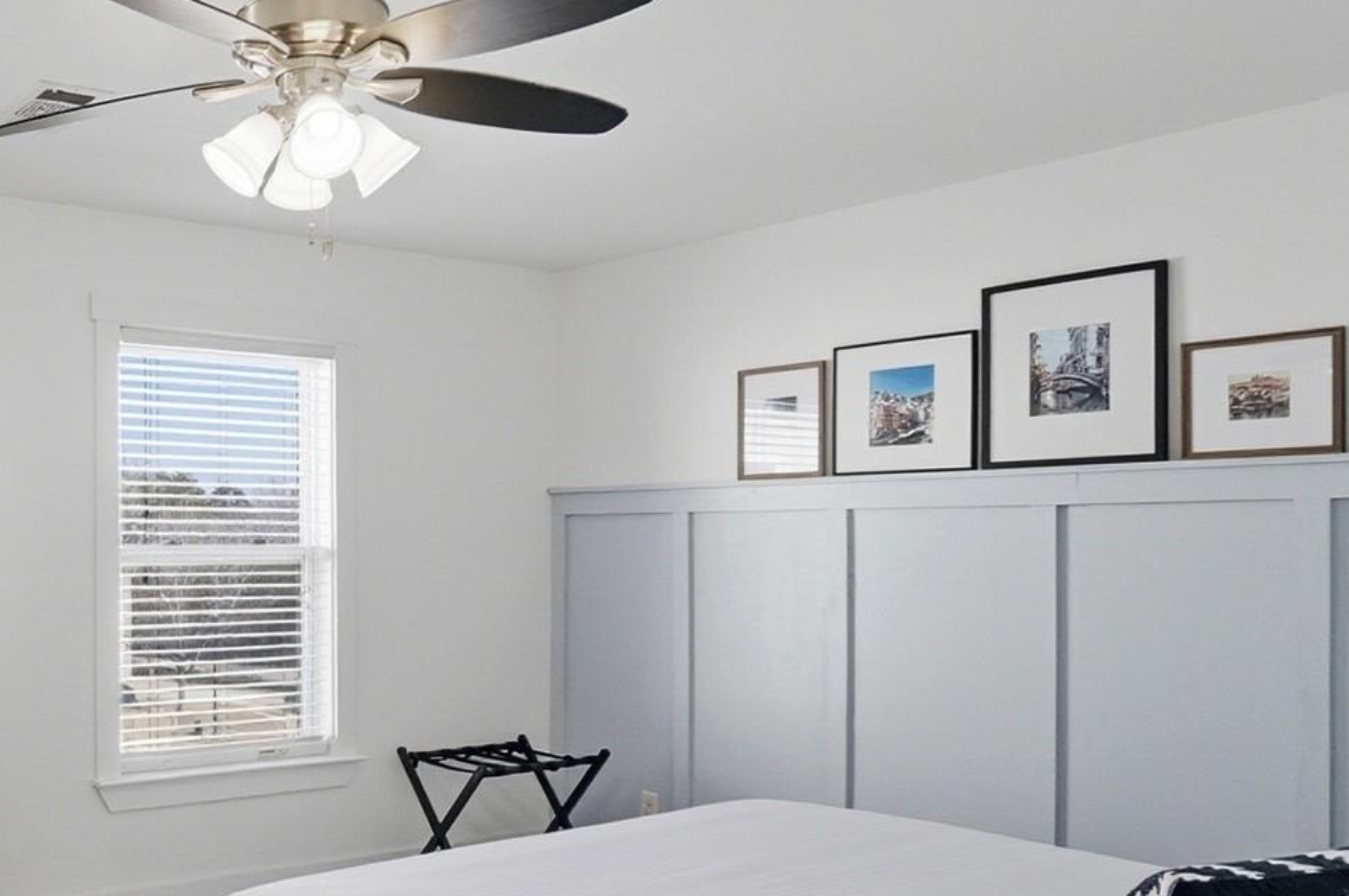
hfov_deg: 50.4
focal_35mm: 31
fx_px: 1160
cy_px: 565
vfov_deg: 41.9
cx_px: 39
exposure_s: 1/800
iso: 100
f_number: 4
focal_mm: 10
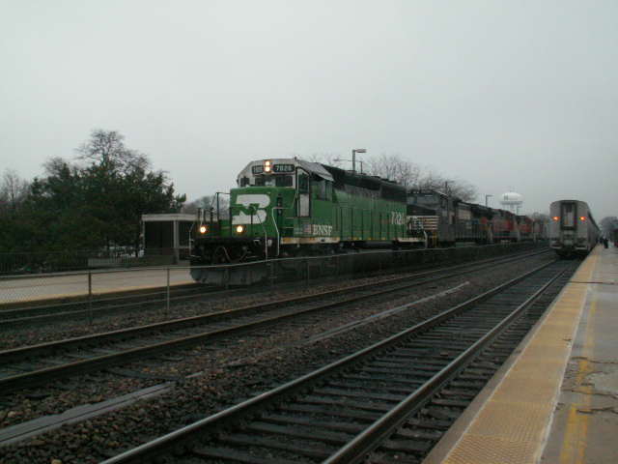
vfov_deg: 40.7
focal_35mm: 35
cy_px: 232
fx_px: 625
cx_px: 309
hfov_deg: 52.6
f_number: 2.8
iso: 160
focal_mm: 5.88
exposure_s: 1/320
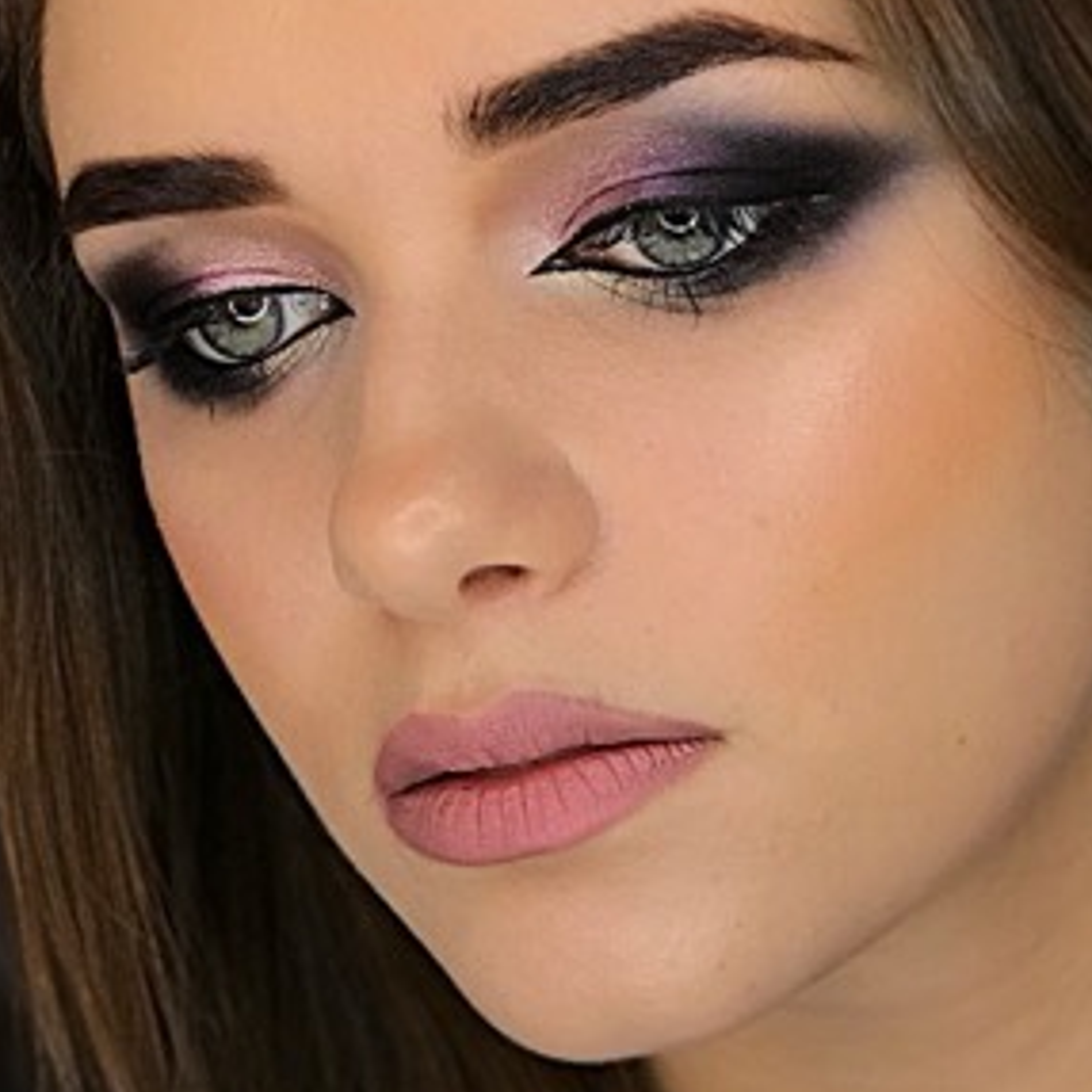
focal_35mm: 127
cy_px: 592
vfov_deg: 13.7
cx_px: 657
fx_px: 4533
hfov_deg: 13.7
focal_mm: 6.6
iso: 20
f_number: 2.8
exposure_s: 1/50
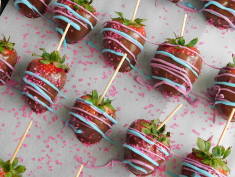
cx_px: 118
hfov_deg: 29.4
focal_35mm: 66
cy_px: 88
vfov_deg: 22.3
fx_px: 448
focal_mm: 11.7
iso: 400
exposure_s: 1/20
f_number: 4.2
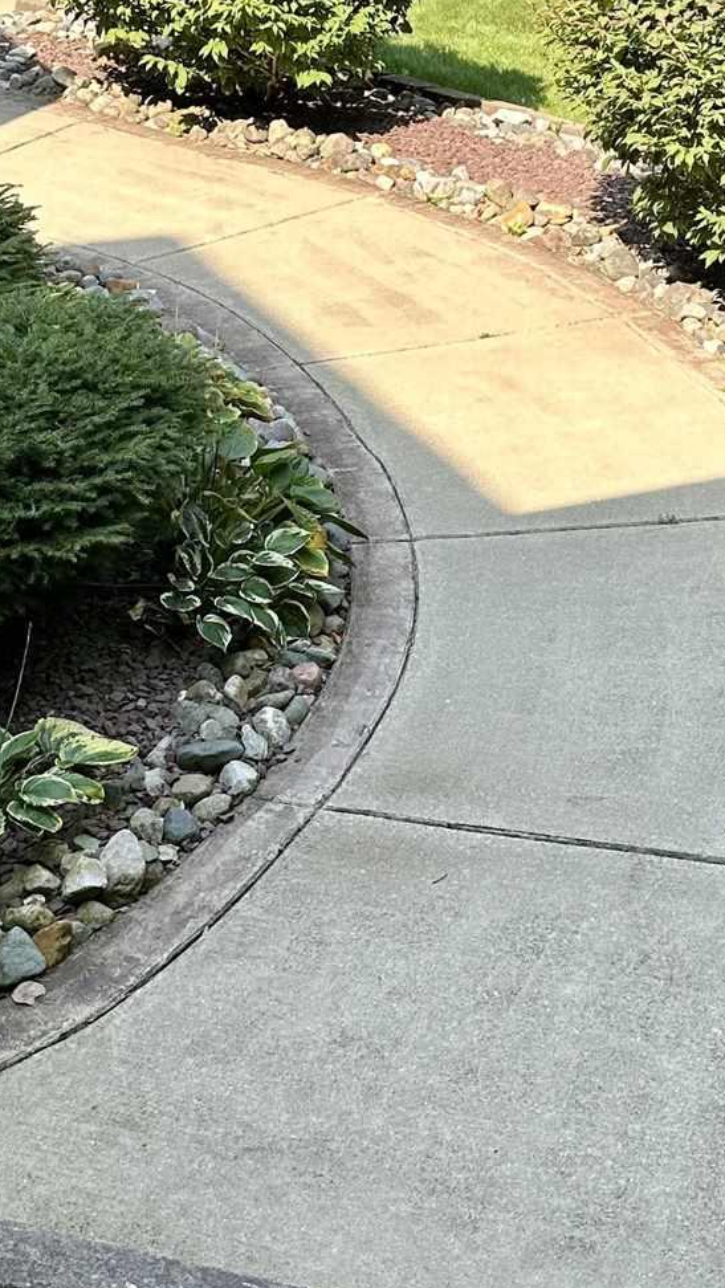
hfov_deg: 19.0
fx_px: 2118
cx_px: 671
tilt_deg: -20.0
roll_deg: -4.7
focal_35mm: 62
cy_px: 265
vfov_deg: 32.9
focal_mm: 6.86
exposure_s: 1/1157
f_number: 1.78
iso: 80
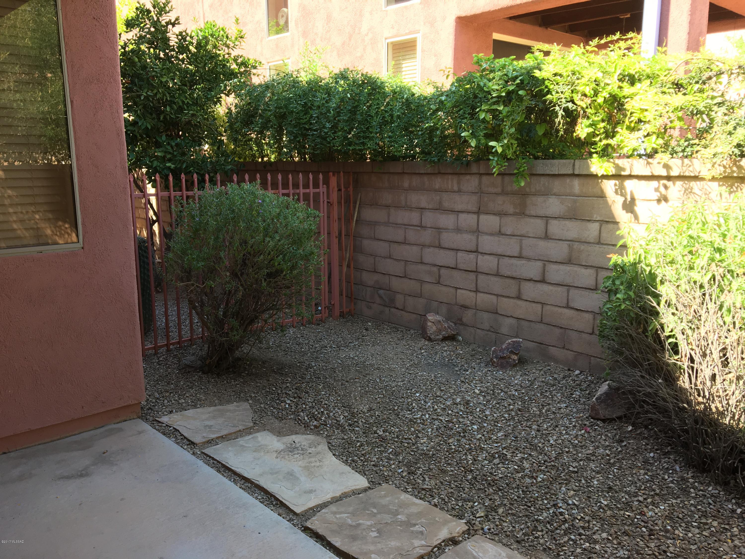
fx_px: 624
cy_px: 280
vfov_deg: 48.2
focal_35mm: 29
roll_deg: +0.6
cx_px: 372
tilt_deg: -10.4
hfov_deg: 61.7
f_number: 2.2
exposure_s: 1/120
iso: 32
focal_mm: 4.15
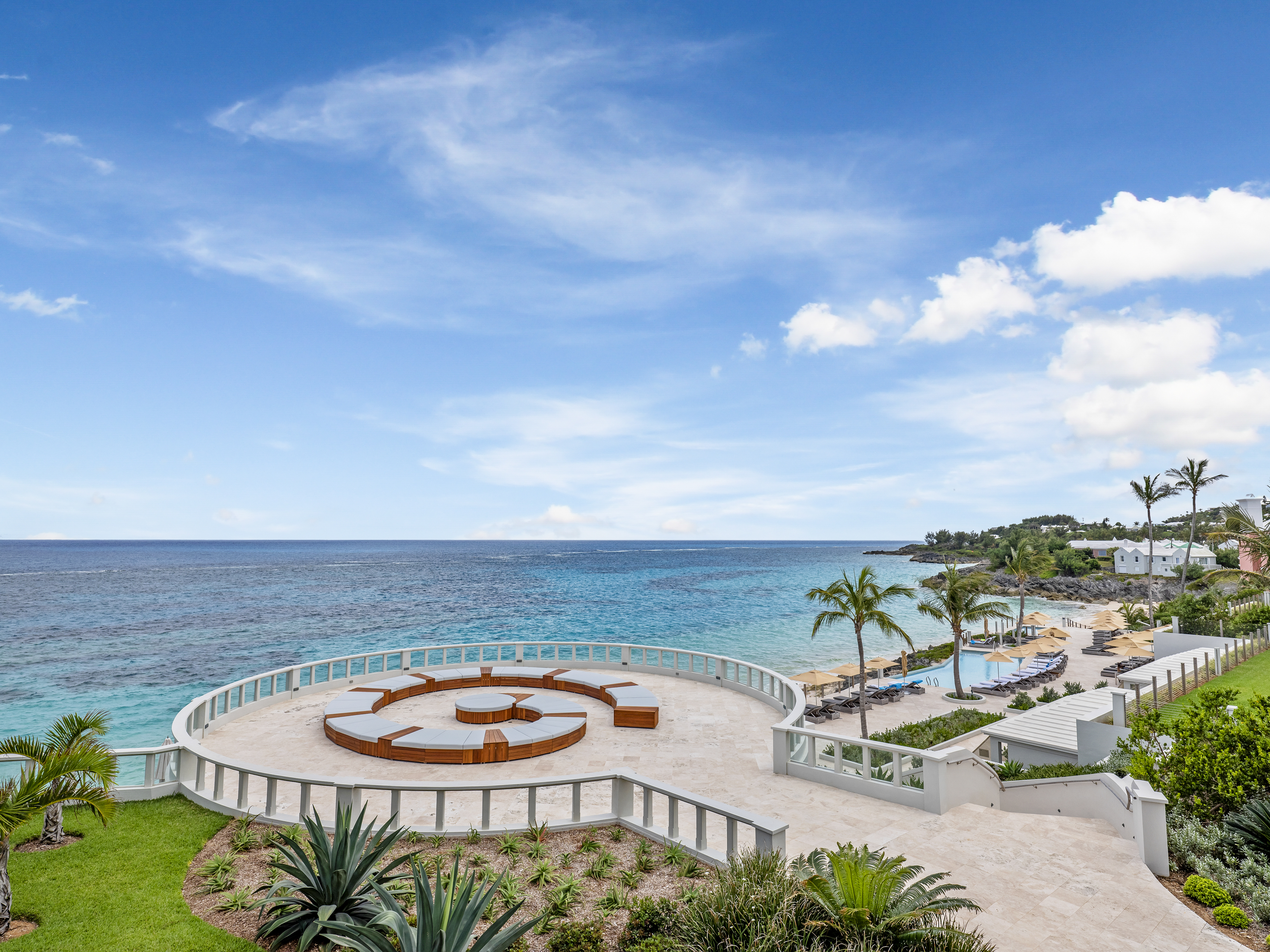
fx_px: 660
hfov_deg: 87.8
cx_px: 635
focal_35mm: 18
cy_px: 476
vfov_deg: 71.6
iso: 200
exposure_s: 1/1250
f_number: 8
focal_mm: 23
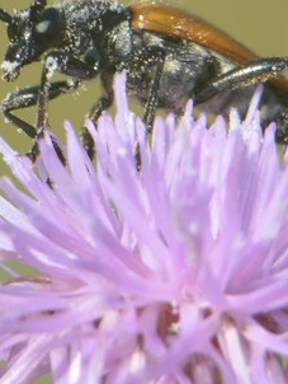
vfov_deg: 2.3
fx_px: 9388
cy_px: 135
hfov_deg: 1.8
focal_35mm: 848
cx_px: 176
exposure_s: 1/125
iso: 125
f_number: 8
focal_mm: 185
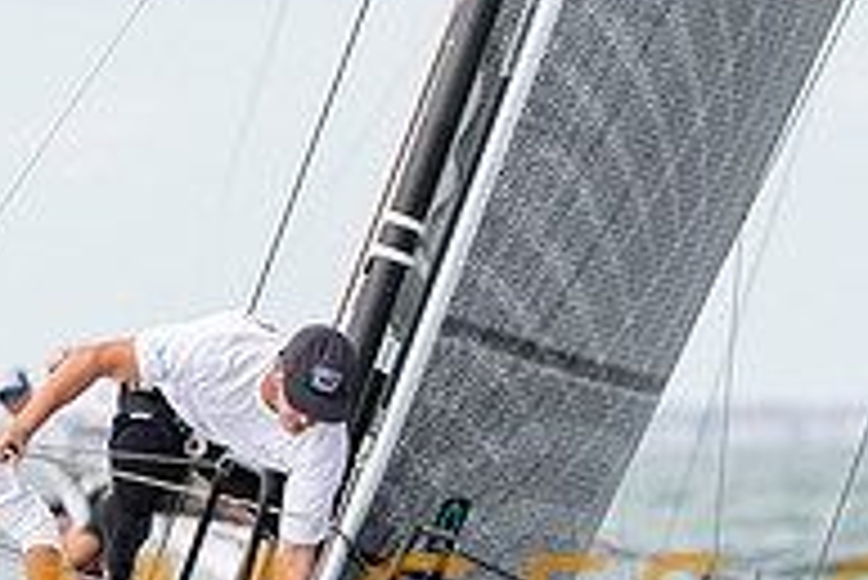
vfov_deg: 1.1
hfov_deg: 1.7
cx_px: -18
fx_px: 29364
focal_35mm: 1217
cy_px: 587
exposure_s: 1/1600
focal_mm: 270
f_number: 5.6
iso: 400
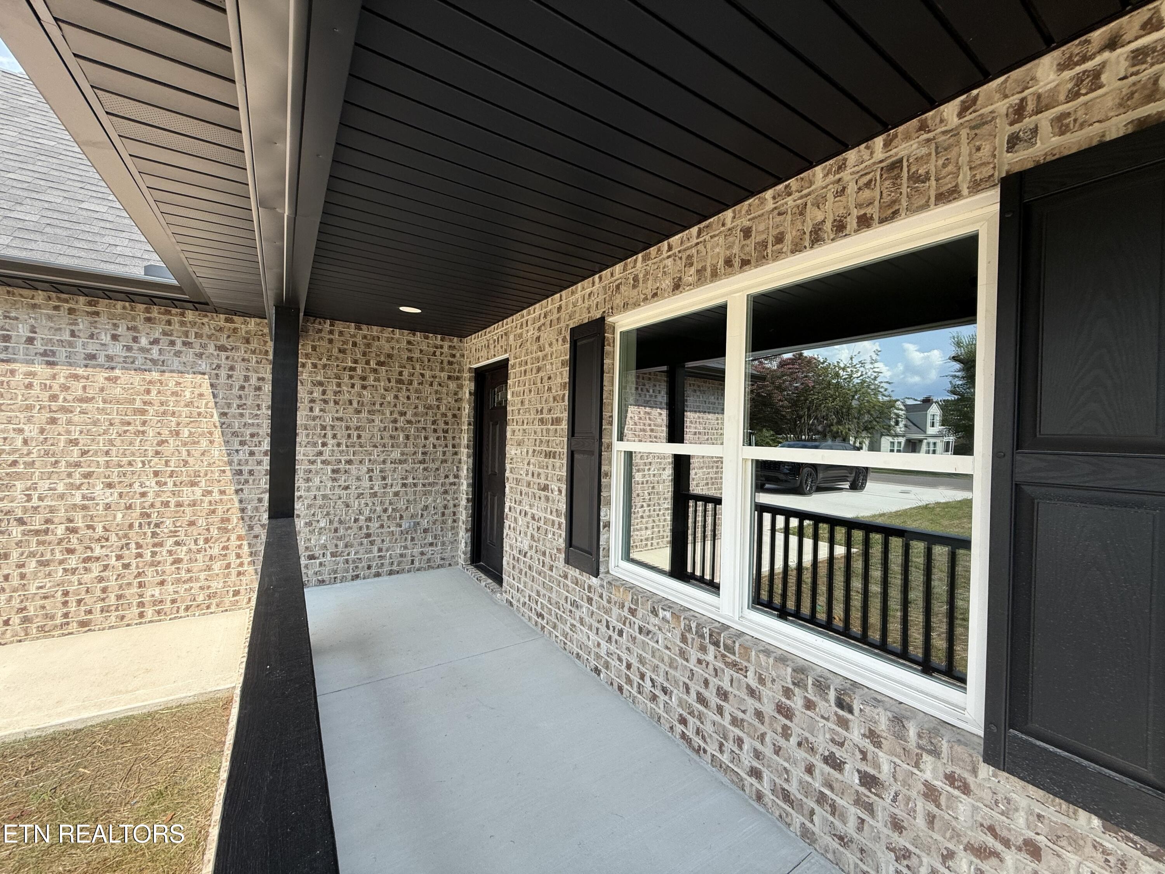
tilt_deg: +0.8
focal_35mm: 14
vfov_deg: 85.7
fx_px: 471
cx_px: 582
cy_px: 437
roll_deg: -2.2
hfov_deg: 102.1
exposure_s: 1/370
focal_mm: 2.22
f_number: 2.2
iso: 50
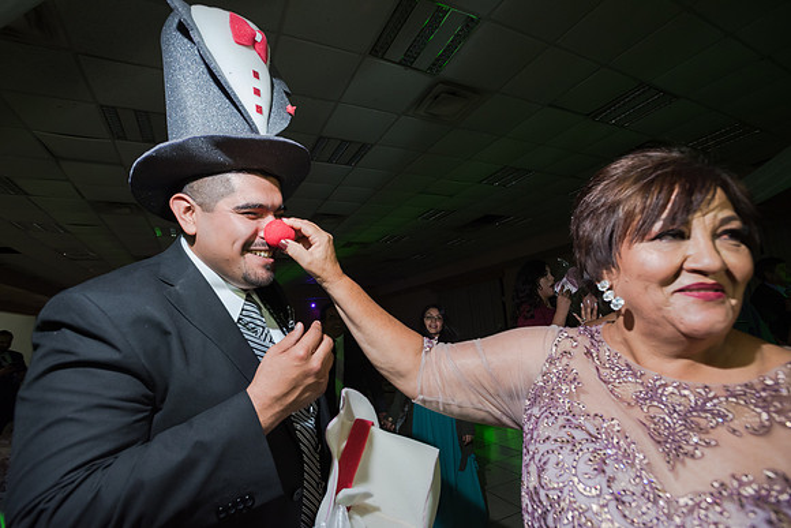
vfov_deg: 70.5
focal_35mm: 17
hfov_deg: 93.3
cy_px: 264
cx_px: 396
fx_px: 374
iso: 1600
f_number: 3.5
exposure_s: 1/100
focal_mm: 17
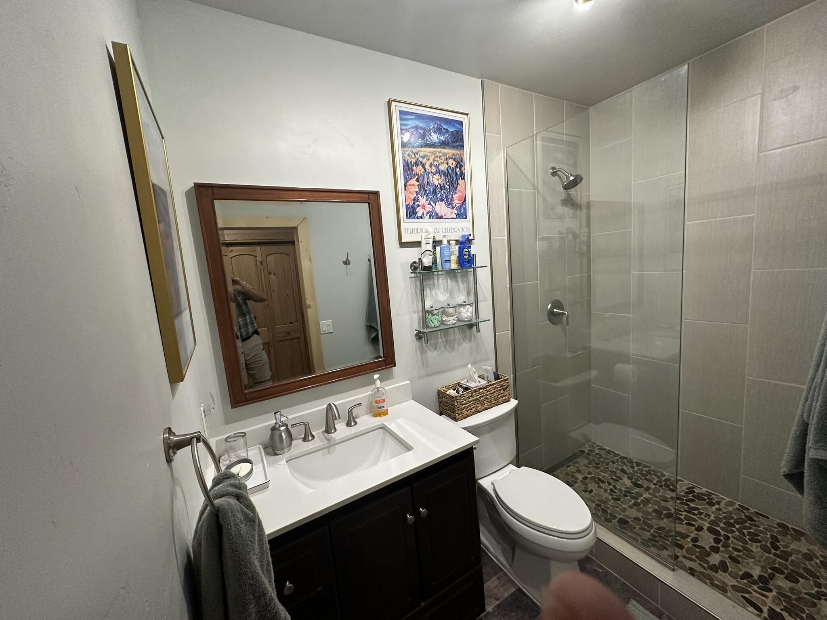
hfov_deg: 102.1
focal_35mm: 14
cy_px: 310
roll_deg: +4.6
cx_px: 414
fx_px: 334
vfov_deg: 85.7
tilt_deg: -7.1
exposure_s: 1/120
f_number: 2.2
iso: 320
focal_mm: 2.22
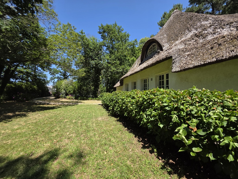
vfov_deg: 89.9
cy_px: 90
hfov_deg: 106.2
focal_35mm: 13
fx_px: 89
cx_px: 119
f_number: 1.9
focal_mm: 2.2
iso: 40
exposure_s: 1/1205
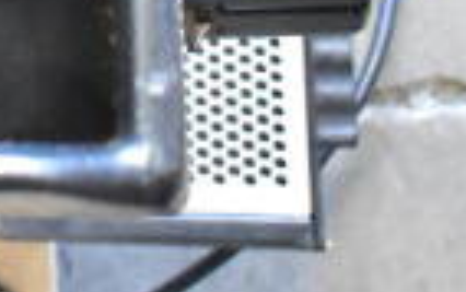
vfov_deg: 7.7
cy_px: -274
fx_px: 2087
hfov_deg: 11.4
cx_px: -492
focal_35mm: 164
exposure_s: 1/40
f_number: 4
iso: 10000
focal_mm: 25
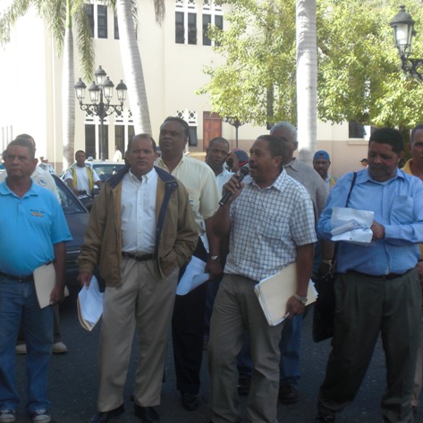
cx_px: 184
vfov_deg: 28.2
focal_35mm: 61
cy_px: 210
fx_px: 843
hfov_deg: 28.1
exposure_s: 1/250
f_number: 3.6
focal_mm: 8.44
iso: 64
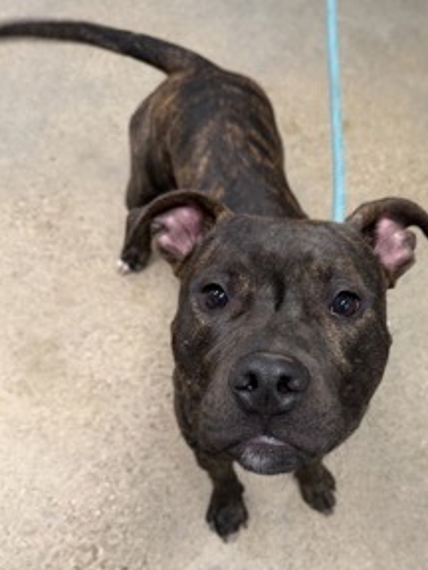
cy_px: 352
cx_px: 306
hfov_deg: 39.9
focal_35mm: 35
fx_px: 577
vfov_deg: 52.1
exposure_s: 1/60
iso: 200
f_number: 1.78
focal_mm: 6.76
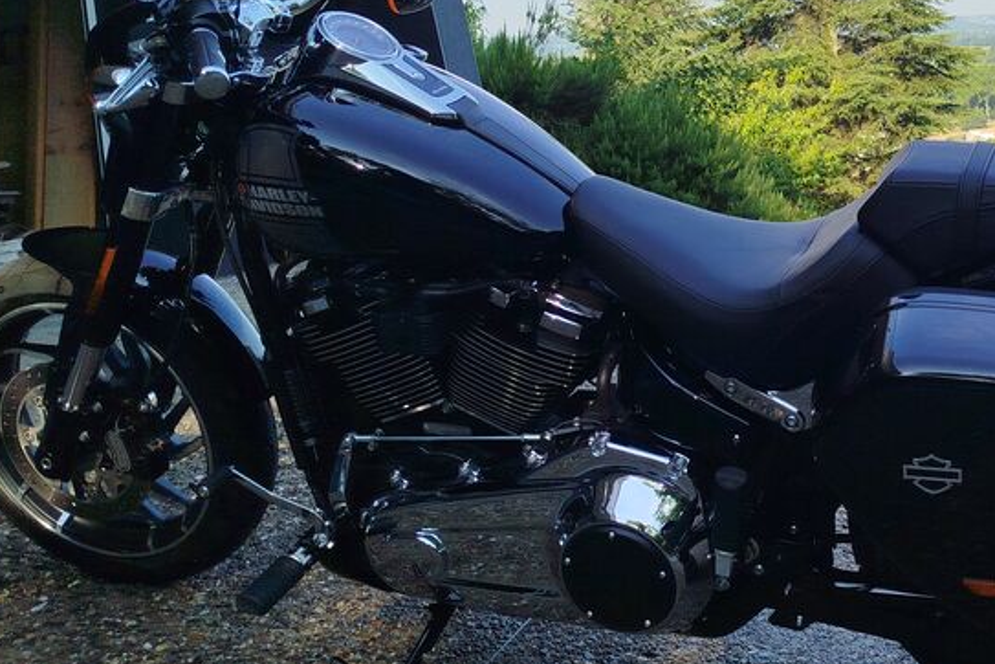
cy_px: 205
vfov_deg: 29.0
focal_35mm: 46
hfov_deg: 41.8
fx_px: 1271
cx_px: 715
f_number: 1.7
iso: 50
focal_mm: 5.31
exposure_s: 1/682
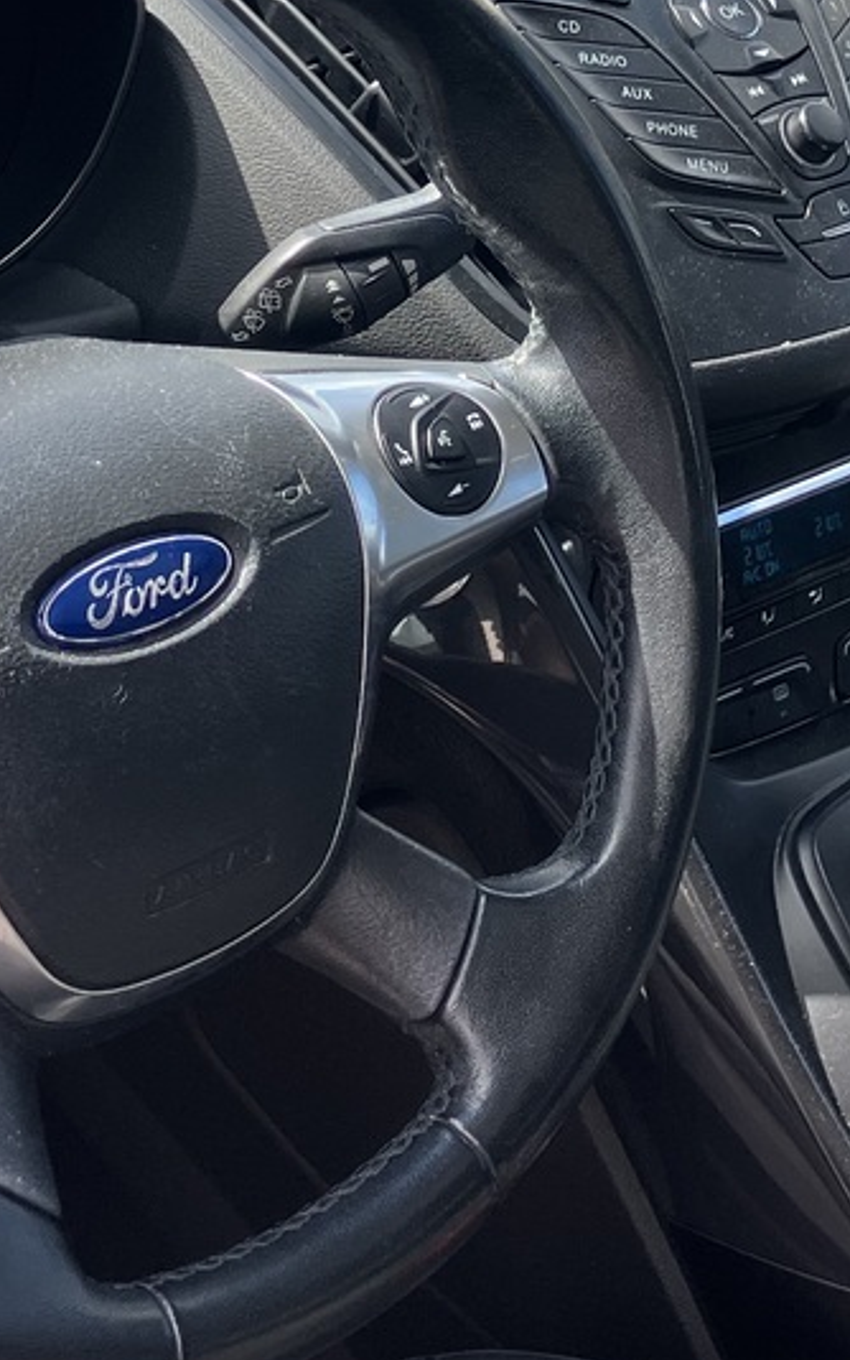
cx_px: 326
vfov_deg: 25.4
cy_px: 288
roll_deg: -3.7
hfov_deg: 16.3
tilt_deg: -27.2
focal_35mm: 80
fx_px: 2964
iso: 32
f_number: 1.8
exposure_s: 1/354
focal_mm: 3.99
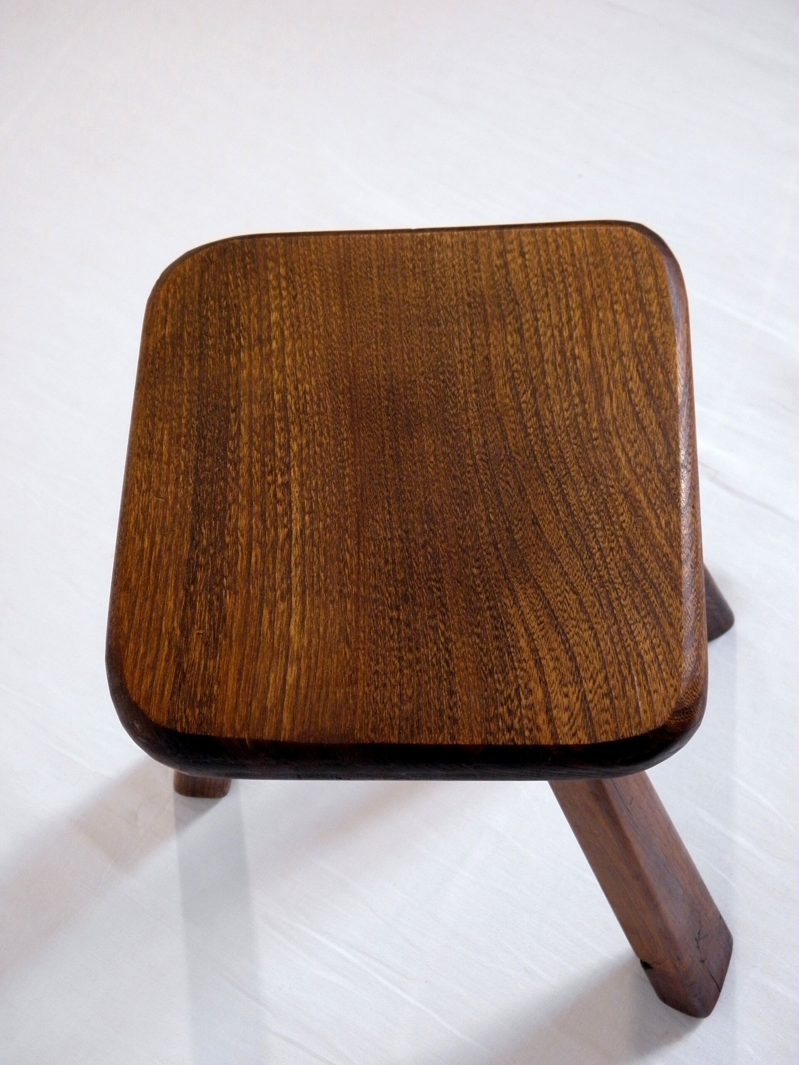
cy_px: 532
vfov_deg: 38.2
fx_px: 1539
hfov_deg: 29.1
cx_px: 400
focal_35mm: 50
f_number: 4
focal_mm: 9.1
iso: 200
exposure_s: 1/20
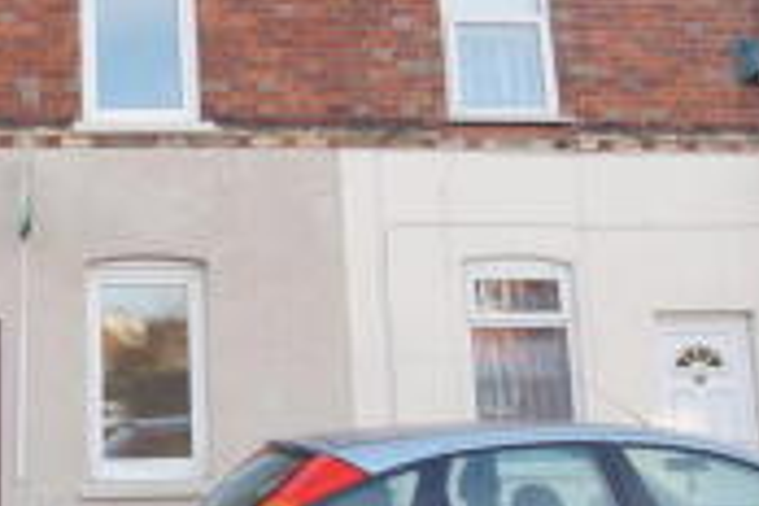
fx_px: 864
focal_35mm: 41
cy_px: 260
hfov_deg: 42.4
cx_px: 39
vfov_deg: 32.6
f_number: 8
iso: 250
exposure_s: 1/60
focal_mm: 10
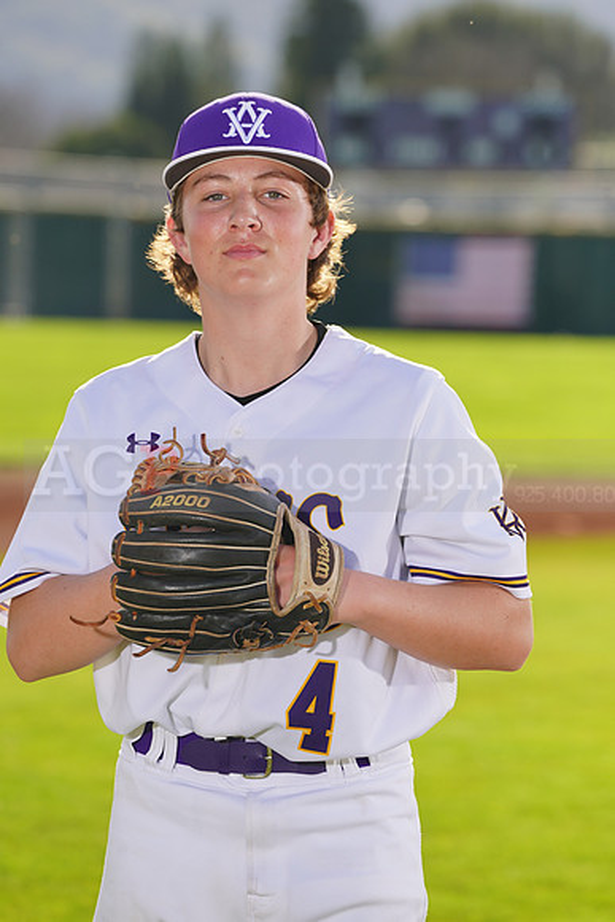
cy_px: 461
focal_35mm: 247
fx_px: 6325
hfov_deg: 5.6
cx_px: 308
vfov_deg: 8.3
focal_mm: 247
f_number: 8
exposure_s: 1/250
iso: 100
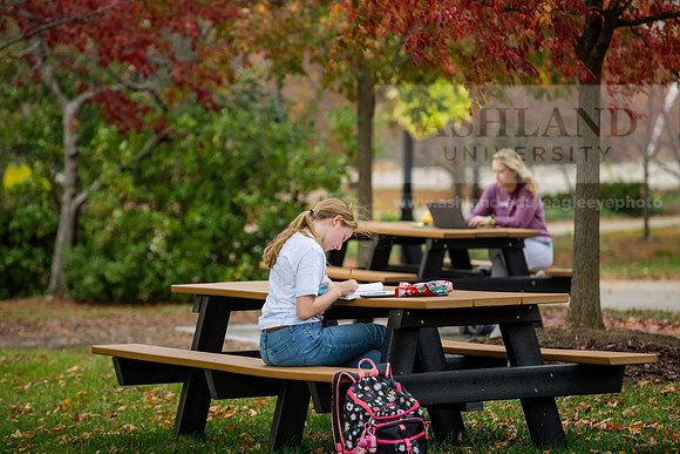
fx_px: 3495
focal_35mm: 185
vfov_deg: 7.4
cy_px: 227
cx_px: 340
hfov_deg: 11.1
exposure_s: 1/320
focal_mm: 185
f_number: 3.5
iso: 160
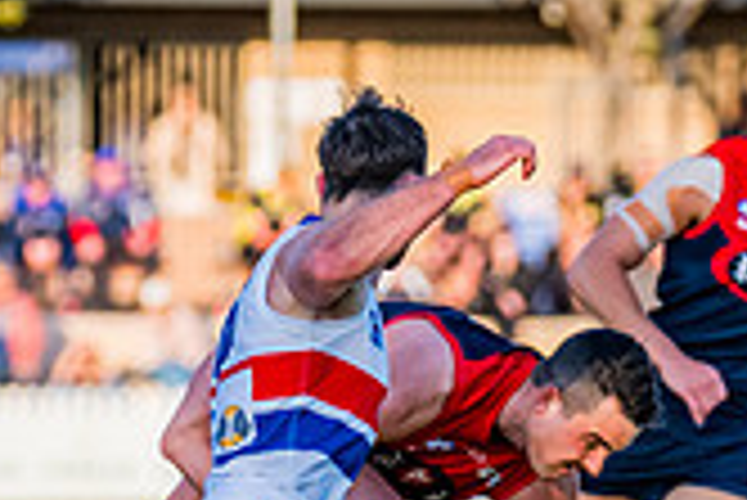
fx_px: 18878
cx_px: 235
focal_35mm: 909
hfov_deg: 2.3
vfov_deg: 1.5
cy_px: 587
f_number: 5.6
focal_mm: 250
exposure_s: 1/1600
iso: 800
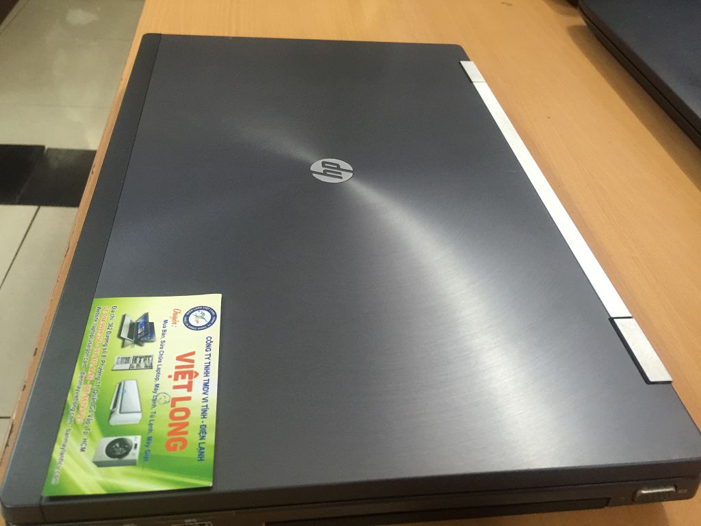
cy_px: 263
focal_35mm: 29
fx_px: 587
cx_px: 350
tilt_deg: -40.9
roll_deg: -7.7
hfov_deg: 61.7
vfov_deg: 48.2
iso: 160
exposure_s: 1/17
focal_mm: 4.15
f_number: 2.2
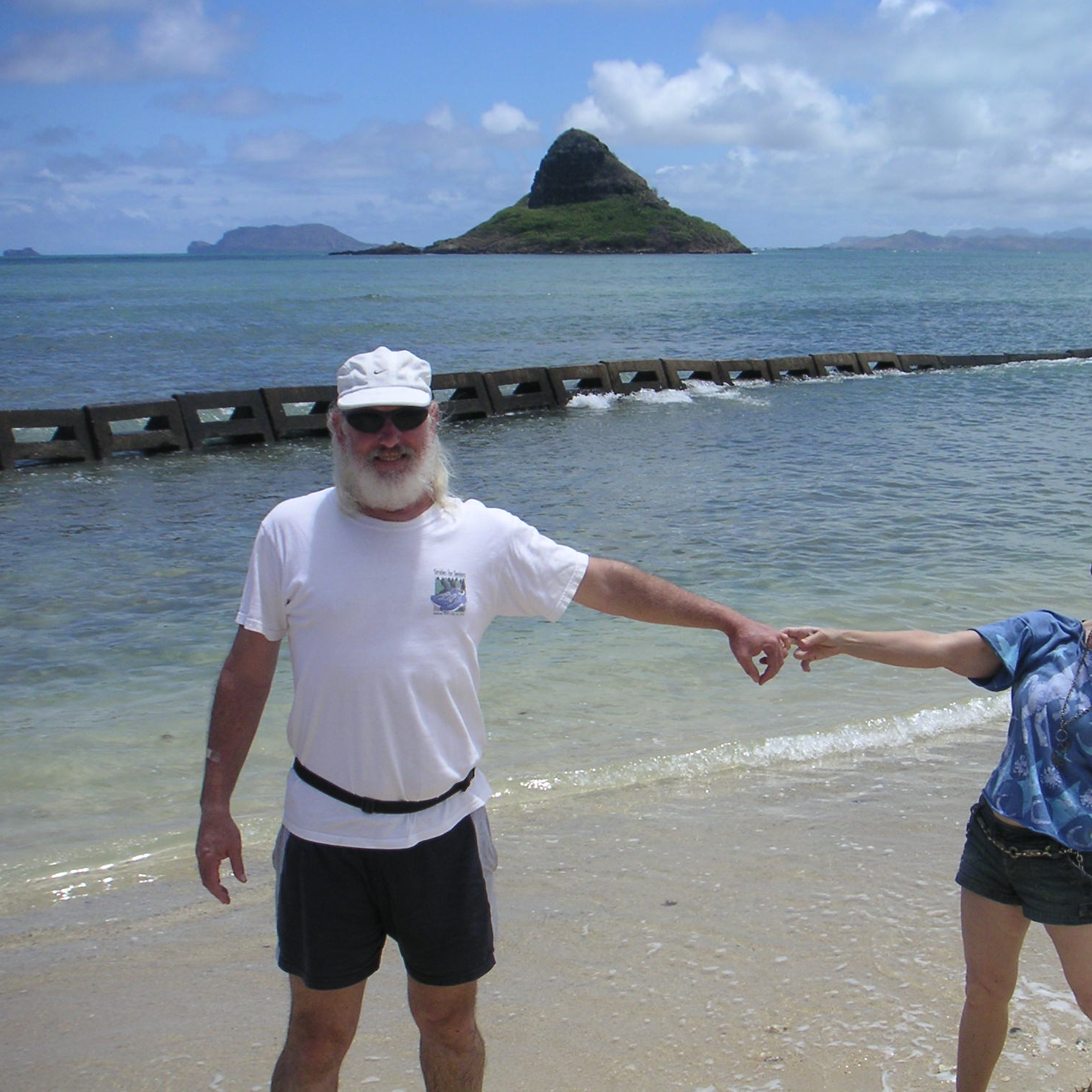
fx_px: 1642
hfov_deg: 36.4
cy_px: 541
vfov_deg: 36.8
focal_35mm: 46
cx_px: 733
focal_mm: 6
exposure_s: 1/350
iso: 50
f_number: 6.7
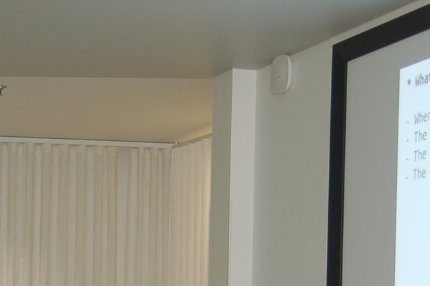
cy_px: 414
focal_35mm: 141
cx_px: 54
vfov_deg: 9.5
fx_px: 1682
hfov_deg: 14.4
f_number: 2.8
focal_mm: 30
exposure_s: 1/60
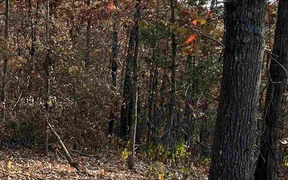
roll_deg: -2.5
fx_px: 683
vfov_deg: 15.0
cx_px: -82
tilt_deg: -4.6
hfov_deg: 21.6
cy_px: 81
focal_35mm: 87
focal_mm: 5.7
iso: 50
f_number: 1.5
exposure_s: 1/528
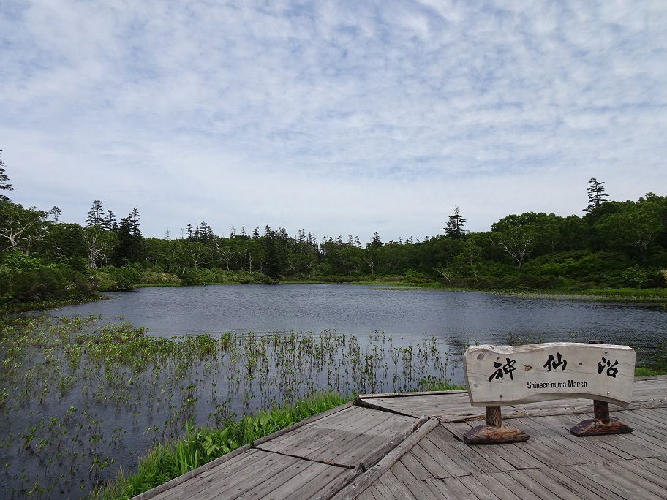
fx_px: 462
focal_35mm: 24
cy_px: 250
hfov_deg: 71.6
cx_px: 334
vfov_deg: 56.8
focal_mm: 4.1
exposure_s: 1/1250
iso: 80
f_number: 3.5
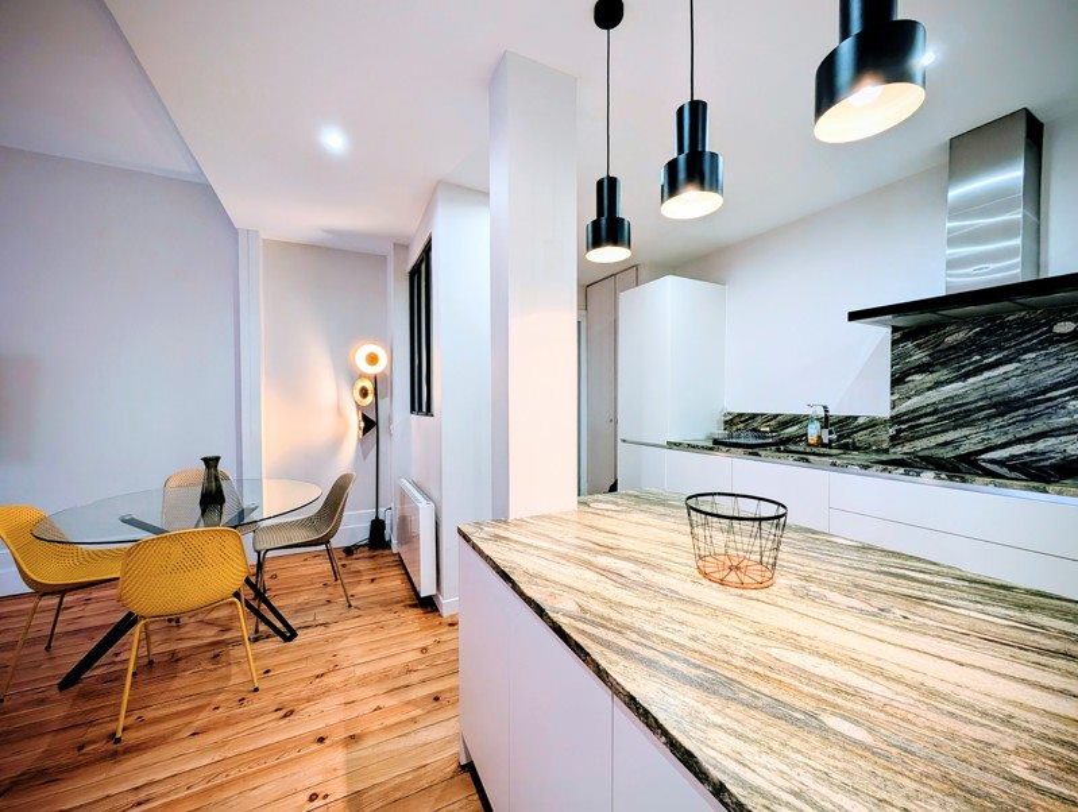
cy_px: 406
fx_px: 374
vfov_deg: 94.7
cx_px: 539
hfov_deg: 110.4
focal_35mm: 12
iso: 92
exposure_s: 1/100
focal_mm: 2.02
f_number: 1.7
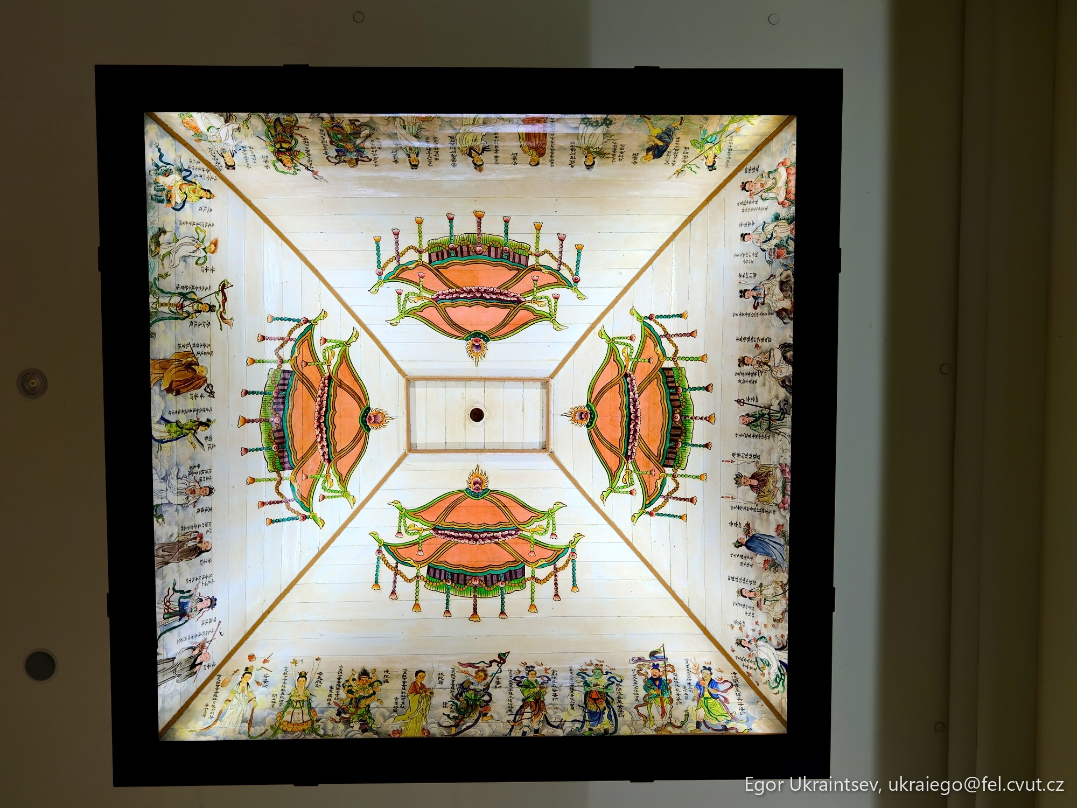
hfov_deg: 50.1
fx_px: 1151
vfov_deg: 38.7
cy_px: 404
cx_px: 538
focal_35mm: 37
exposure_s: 1/7
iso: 100
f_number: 5
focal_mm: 46.5
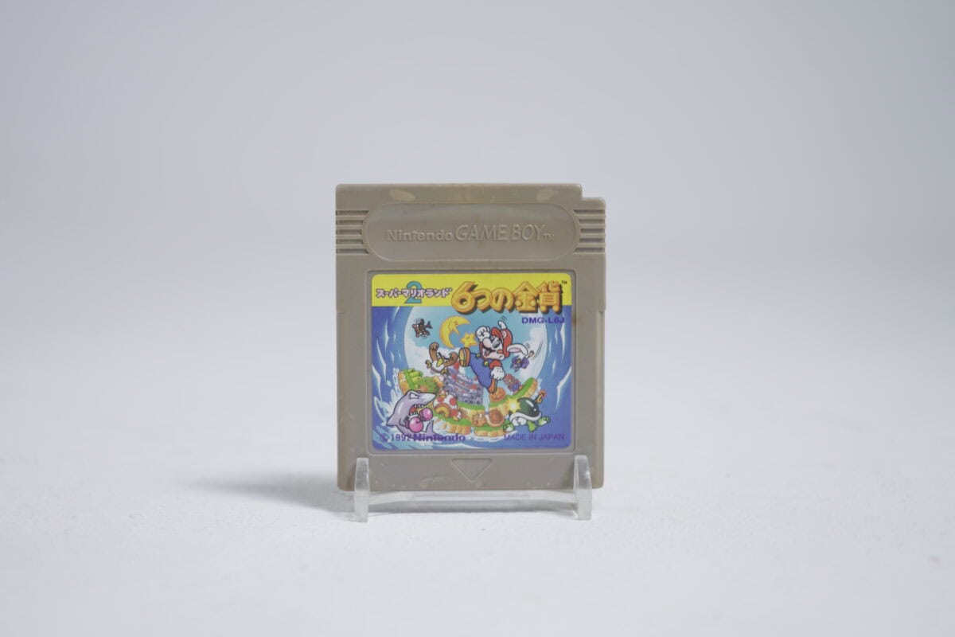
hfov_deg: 28.8
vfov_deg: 19.5
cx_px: 478
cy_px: 318
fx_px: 1857
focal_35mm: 70
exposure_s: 1/6
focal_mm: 70
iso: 100
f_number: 5.6
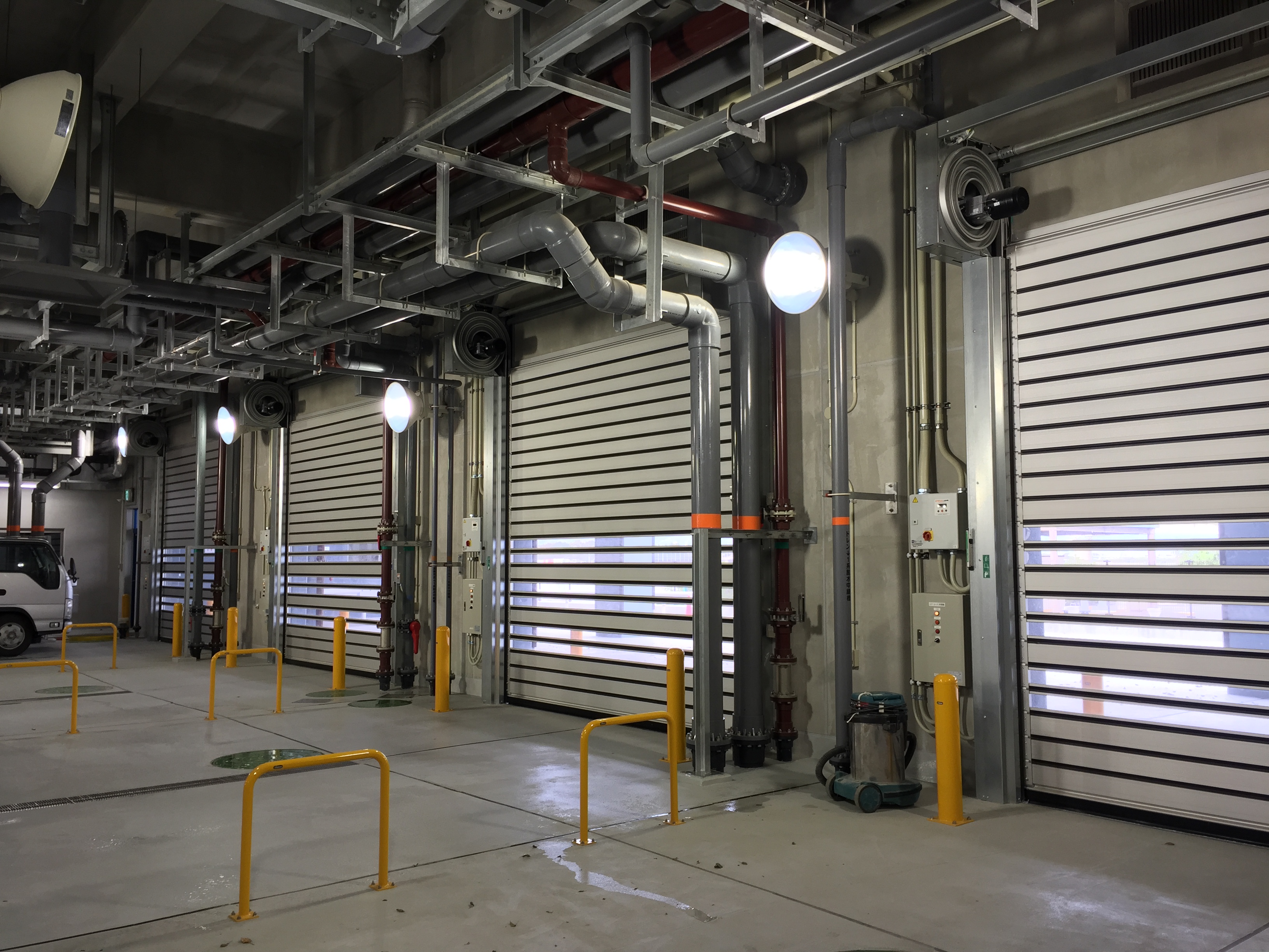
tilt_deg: +4.7
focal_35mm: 29
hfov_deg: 61.7
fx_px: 1063
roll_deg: -0.6
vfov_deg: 48.2
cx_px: 634
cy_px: 476
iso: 32
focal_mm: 4.15
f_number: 2.2
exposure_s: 1/40
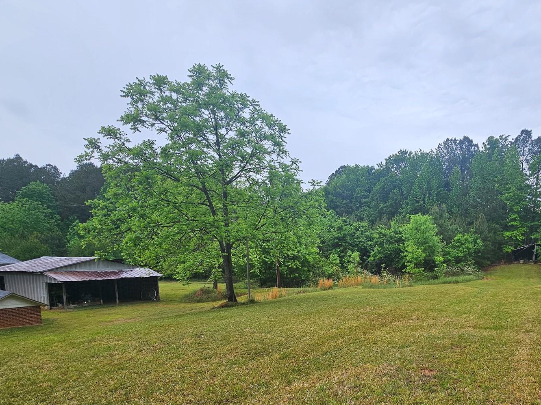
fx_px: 313
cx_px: 363
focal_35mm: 20
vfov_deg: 62.7
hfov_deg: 78.9
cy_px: 297
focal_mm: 2.2
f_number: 2.2
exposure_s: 1/400
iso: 50
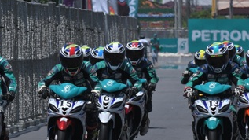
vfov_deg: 1.5
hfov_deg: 2.7
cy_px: 90
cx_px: 127
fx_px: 5234
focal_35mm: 793
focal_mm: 200
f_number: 8
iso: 140
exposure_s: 1/800
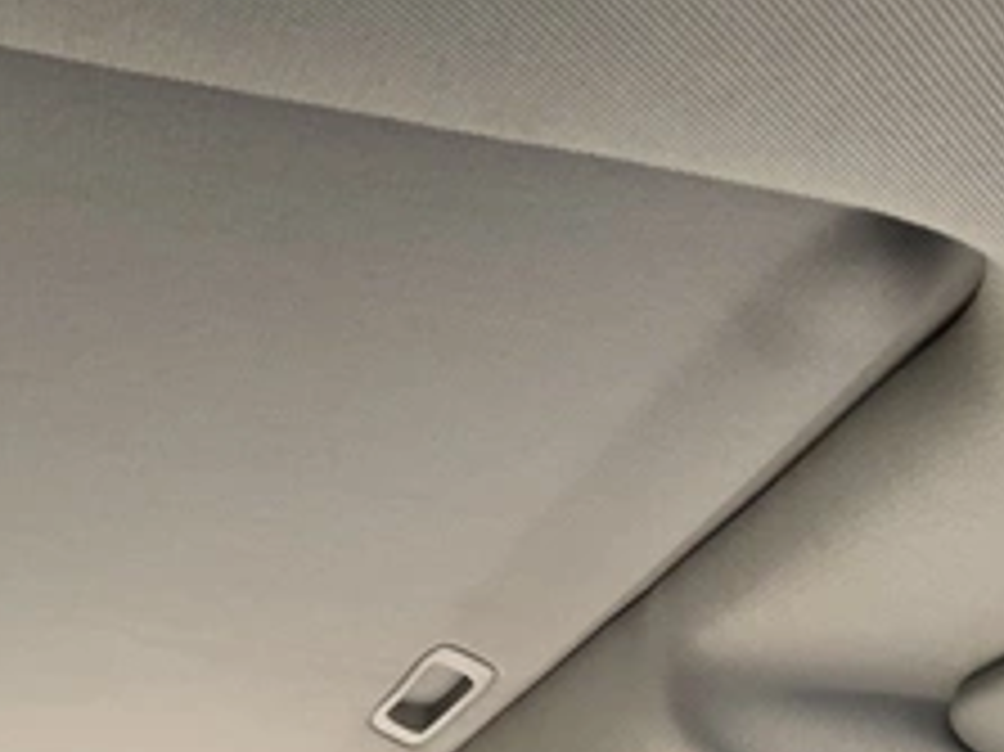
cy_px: 630
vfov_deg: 27.3
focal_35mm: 52
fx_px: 1507
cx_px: 180
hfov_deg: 35.5
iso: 40
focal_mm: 3
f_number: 1.8
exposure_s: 1/122
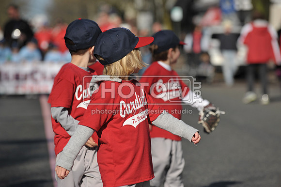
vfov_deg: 6.9
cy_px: 94
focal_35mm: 200
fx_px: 1560
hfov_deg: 10.3
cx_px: 140
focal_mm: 200
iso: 400
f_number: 5.6
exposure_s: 1/3200
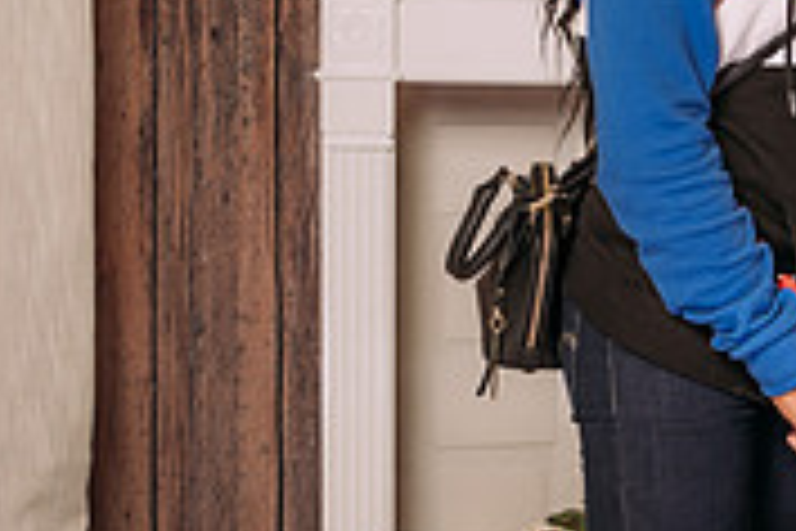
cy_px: 373
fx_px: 2742
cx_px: 696
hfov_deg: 16.3
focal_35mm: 124
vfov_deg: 11.0
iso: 100
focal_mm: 35
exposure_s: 1/100
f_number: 5
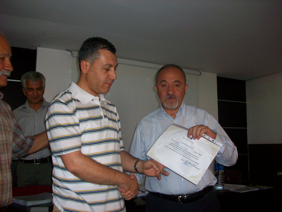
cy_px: 106
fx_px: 277
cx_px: 141
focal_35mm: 34
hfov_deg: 54.0
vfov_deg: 41.8
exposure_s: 1/60
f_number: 2.8
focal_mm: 5.7
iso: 160
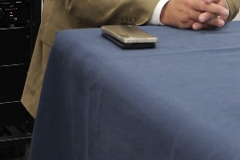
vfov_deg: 9.0
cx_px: 218
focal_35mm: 143
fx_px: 953
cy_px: -168
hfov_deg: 14.2
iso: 3200
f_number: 2.8
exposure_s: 1/200
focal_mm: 32
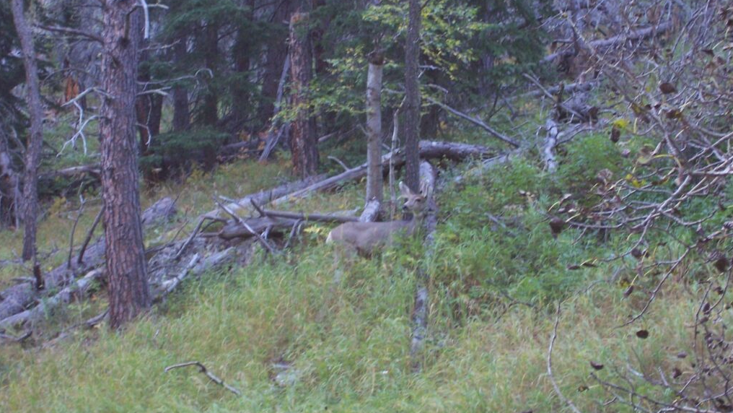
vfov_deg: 10.8
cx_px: 366
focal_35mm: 112
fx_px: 2177
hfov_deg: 19.1
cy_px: 211
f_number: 4.6
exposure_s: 1/20
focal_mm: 16.8
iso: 160
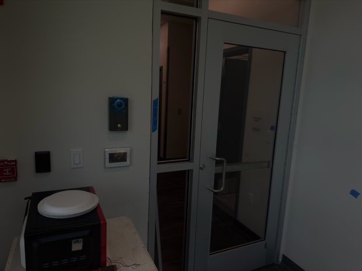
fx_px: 251
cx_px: 181
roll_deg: -1.6
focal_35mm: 24
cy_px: 136
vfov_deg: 56.8
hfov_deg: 71.6
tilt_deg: -9.9
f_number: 1.78
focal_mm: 6.76
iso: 64
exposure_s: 1/1013
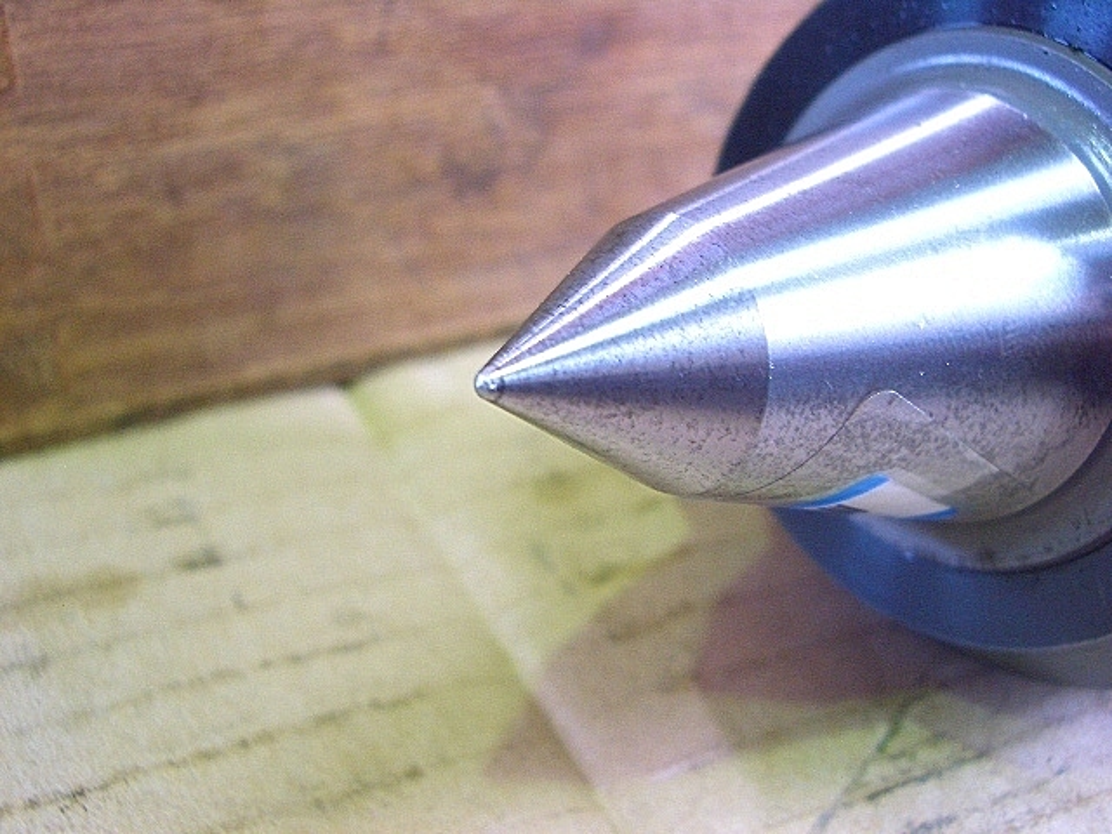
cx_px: 556
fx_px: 1317
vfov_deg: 35.1
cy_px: 417
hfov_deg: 45.8
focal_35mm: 41
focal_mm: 6.8
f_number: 2.8
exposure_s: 1/8
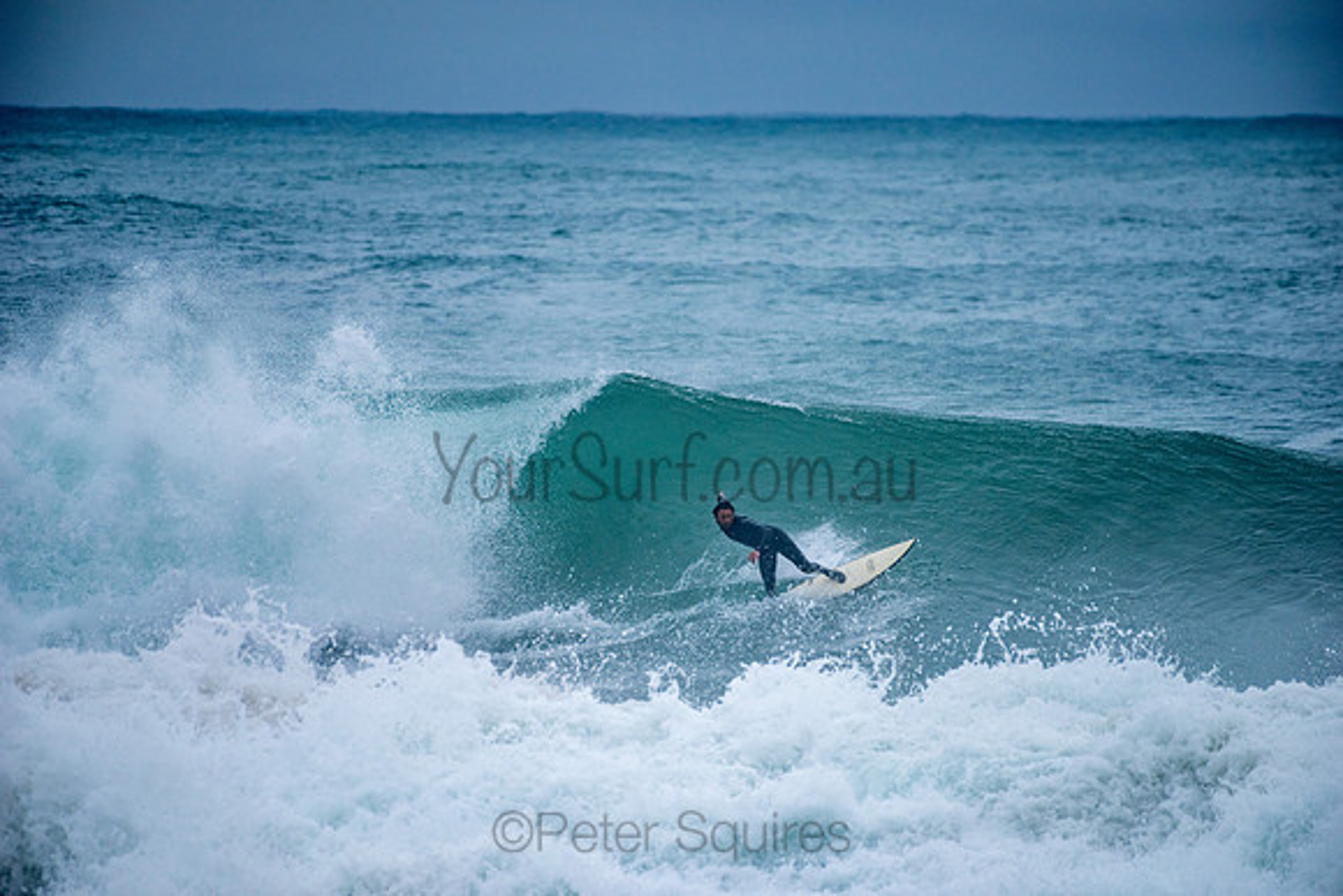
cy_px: 448
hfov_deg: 4.1
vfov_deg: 2.8
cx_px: 672
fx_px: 18656
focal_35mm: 500
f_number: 5.6
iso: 400
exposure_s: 1/1250
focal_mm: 500
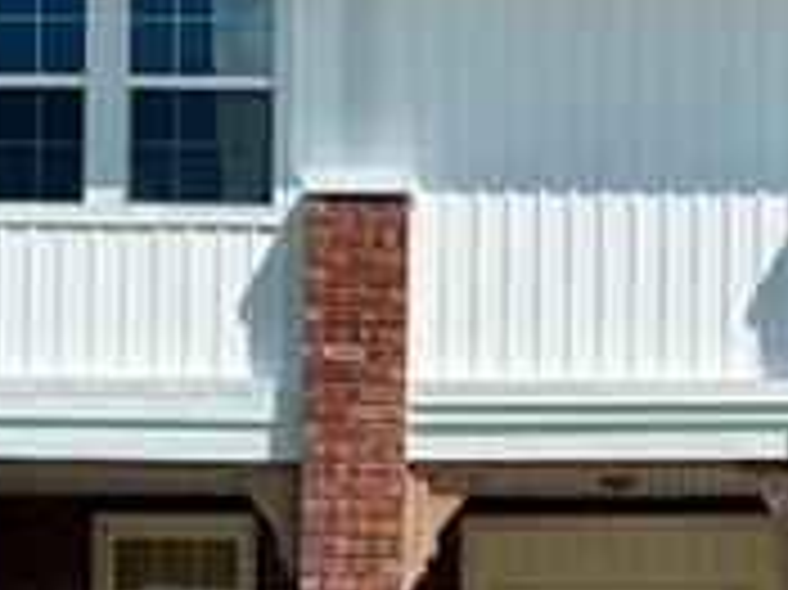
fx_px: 3458
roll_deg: -1.0
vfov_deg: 9.6
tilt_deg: +4.9
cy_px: 752
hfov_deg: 13.0
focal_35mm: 152
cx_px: 576
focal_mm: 5.96
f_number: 1.6
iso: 50
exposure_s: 1/3311
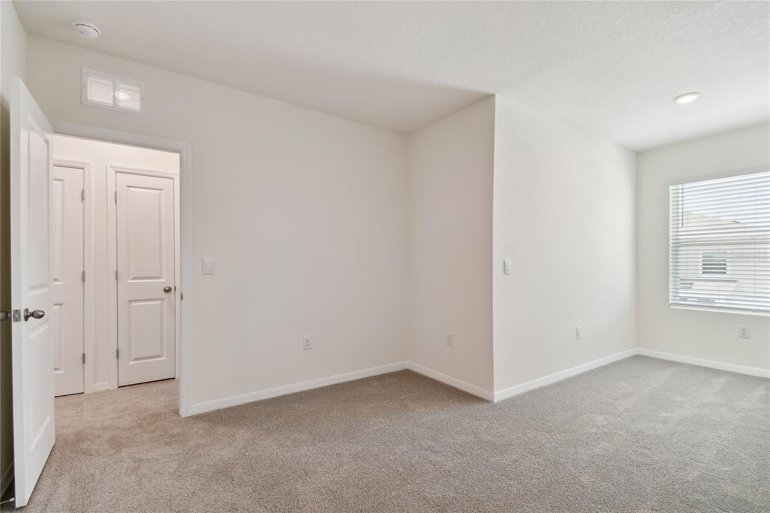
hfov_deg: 100.4
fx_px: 321
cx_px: 385
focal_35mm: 15
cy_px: 256
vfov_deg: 77.3
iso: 100
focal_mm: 10
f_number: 7.1
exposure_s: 1/5
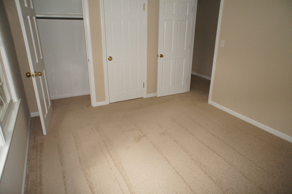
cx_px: 146
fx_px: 194
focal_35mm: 24
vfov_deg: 53.0
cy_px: 97
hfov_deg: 73.8
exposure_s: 1/160
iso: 1600
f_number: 2.8
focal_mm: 16
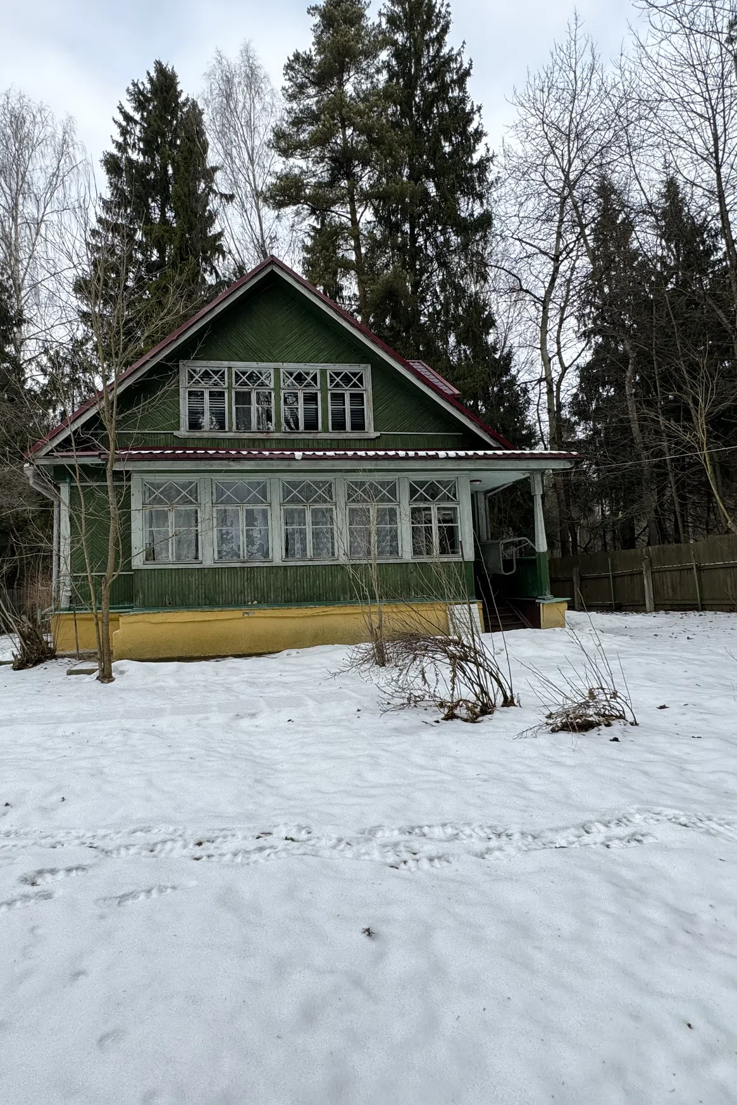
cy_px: 536
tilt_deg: +3.9
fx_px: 614
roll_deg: +2.0
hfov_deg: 61.2
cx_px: 284
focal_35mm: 20
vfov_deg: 84.0
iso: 40
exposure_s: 1/284
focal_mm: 2.22
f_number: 2.2
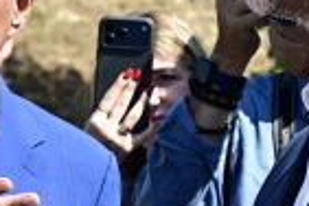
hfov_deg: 10.3
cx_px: 2
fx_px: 1699
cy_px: 191
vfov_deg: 6.9
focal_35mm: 198
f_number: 4
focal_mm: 35
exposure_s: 1/800
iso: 100
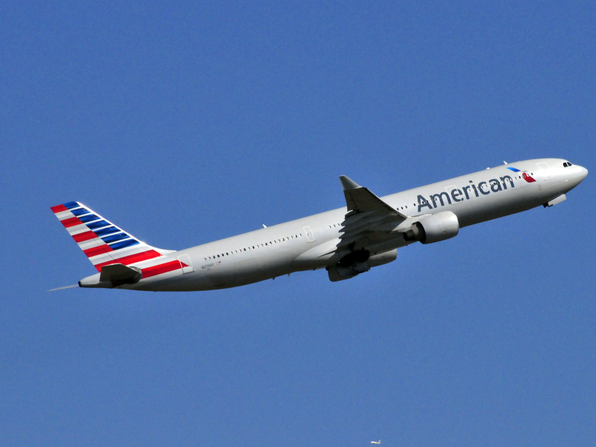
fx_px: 9848
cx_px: 330
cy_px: 205
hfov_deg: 3.5
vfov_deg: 2.6
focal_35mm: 572
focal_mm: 300
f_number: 13
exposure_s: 1/1000
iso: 1600
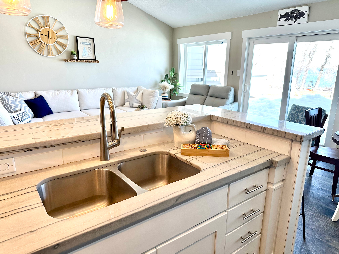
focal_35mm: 24
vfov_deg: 56.8
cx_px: 170
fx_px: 235
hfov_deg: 71.6
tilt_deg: -13.7
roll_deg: -1.1
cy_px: 127
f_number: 1.78
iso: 80
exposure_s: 1/213
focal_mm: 6.86
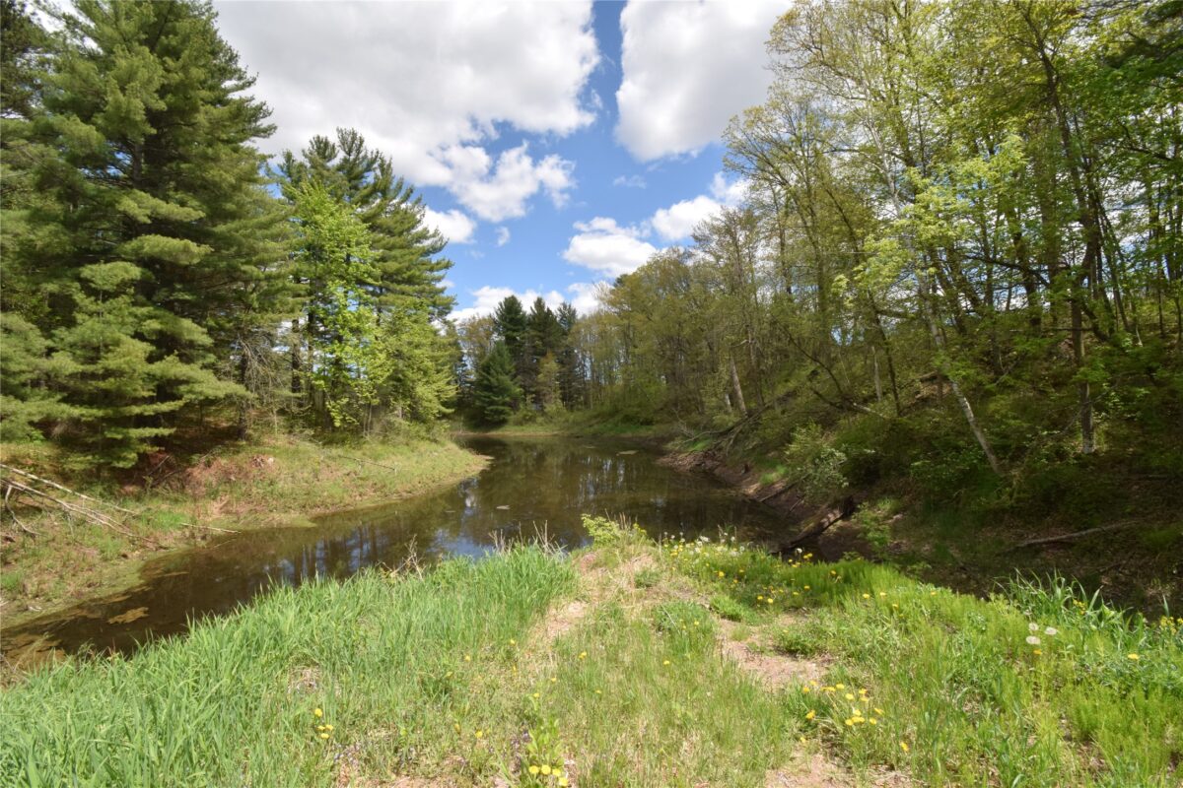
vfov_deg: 77.3
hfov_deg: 100.4
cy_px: 394
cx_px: 592
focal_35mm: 15
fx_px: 493
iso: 320
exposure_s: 1/200
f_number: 18
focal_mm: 10
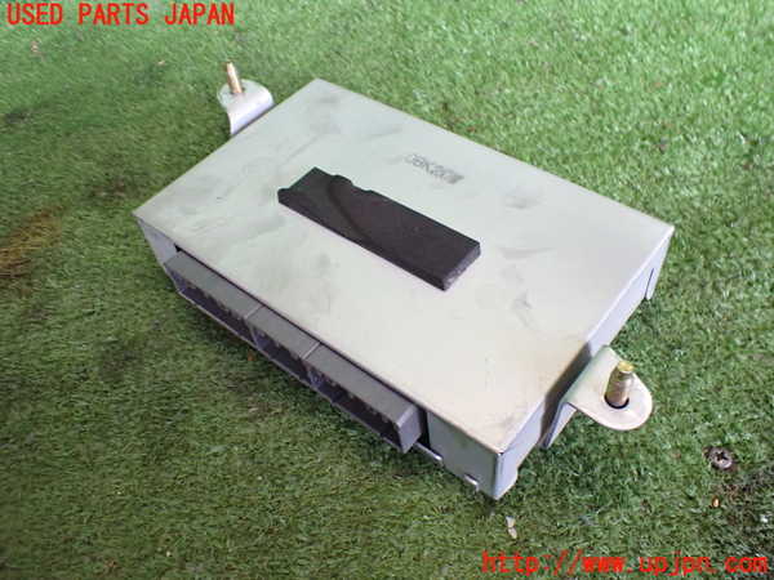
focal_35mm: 30
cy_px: 290
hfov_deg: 60.0
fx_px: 671
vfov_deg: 46.8
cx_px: 387
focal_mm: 5.4
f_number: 2.3
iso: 640
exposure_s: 1/125
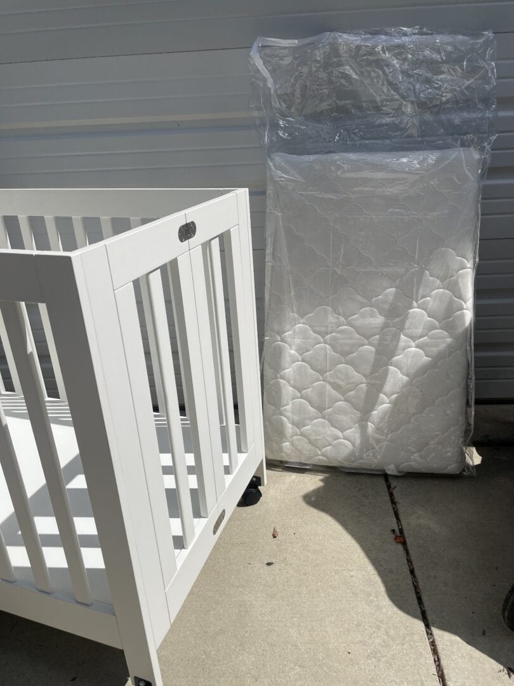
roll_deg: +2.6
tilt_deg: -21.4
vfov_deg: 67.3
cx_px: 257
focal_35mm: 26
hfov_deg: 53.1
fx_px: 515
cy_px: 343
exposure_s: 1/13333
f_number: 1.6
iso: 50
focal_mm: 4.2
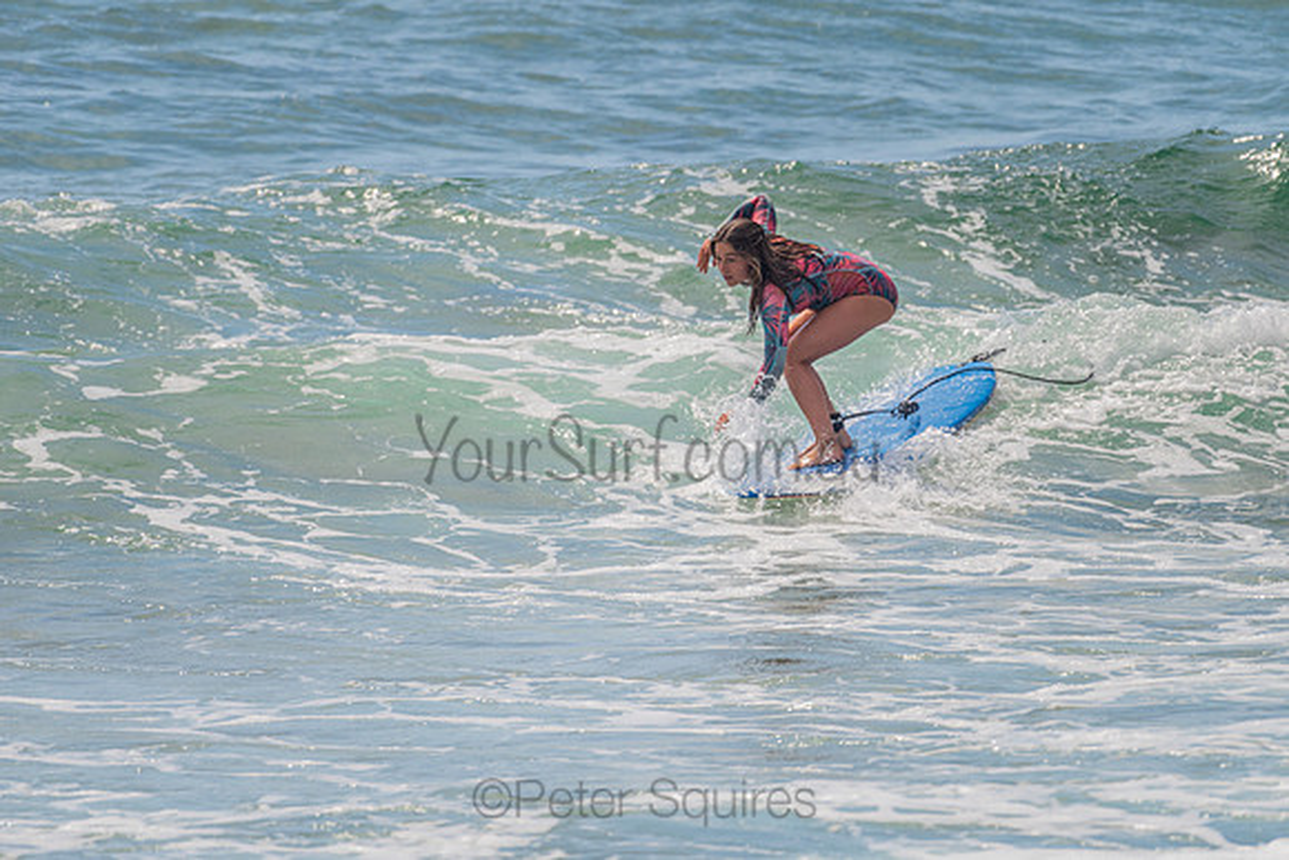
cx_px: 777
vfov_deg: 2.2
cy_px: 333
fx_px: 21966
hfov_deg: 3.4
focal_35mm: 613
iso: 160
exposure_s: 1/500
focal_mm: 500
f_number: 5.6
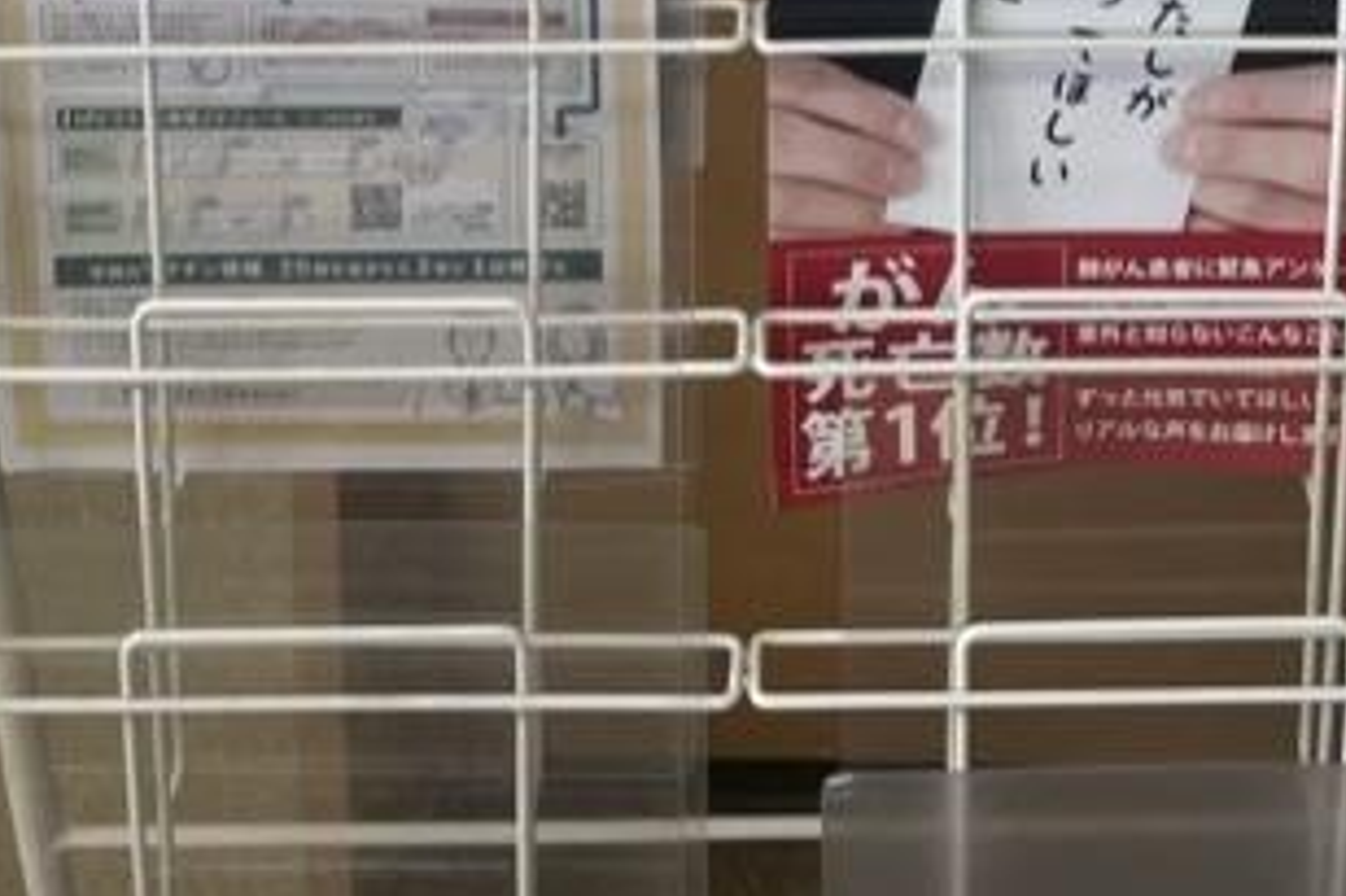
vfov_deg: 14.9
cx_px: 852
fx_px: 2803
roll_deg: -0.9
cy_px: -894
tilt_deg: -10.9
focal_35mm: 75
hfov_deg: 26.9
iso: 50
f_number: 1.6
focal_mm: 4.2
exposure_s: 1/100
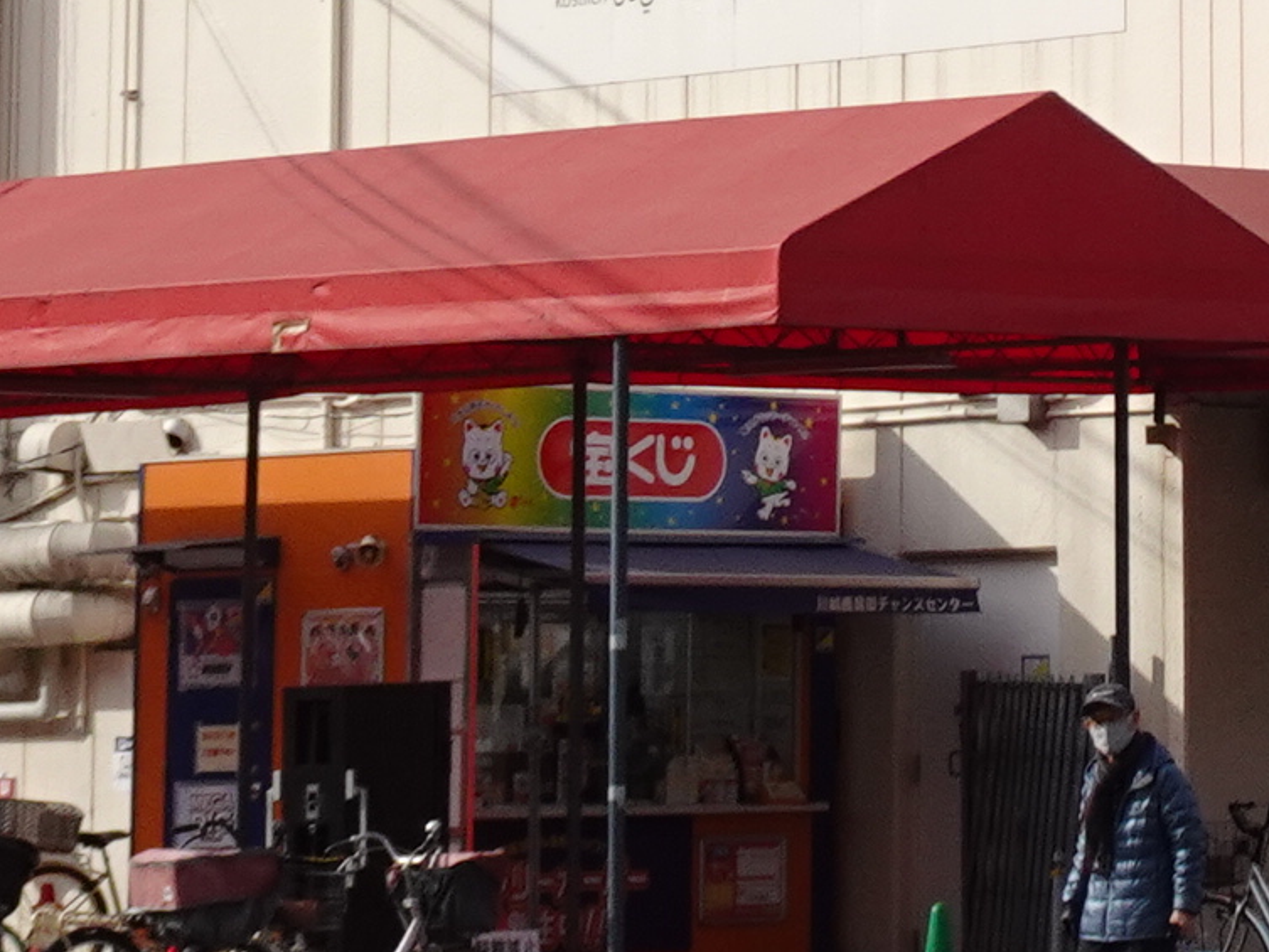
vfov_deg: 7.9
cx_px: 1793
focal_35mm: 184
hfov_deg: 10.4
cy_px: -462
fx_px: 6746
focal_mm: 6.44
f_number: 4
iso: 80
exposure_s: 1/640
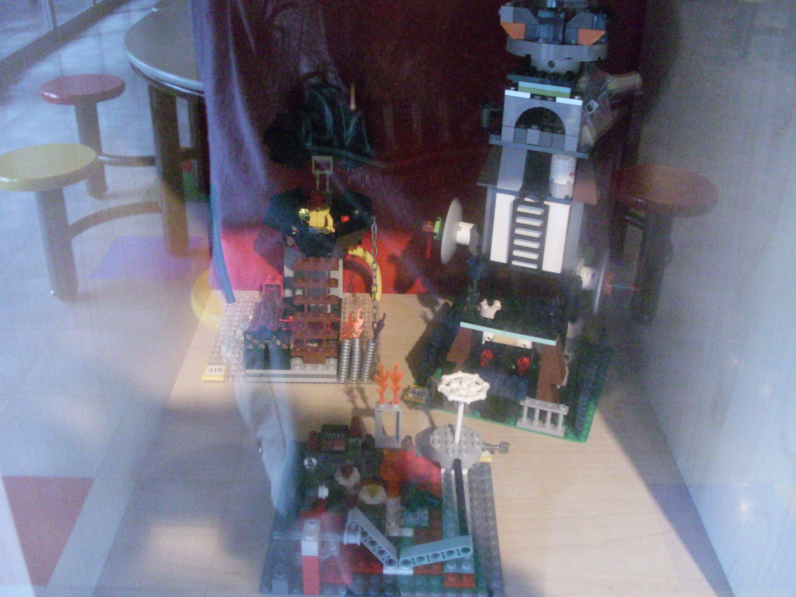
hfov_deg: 49.0
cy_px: 298
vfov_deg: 37.7
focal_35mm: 38
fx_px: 874
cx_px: 398
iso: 1200
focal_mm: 6.3
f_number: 3.1
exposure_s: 1/60
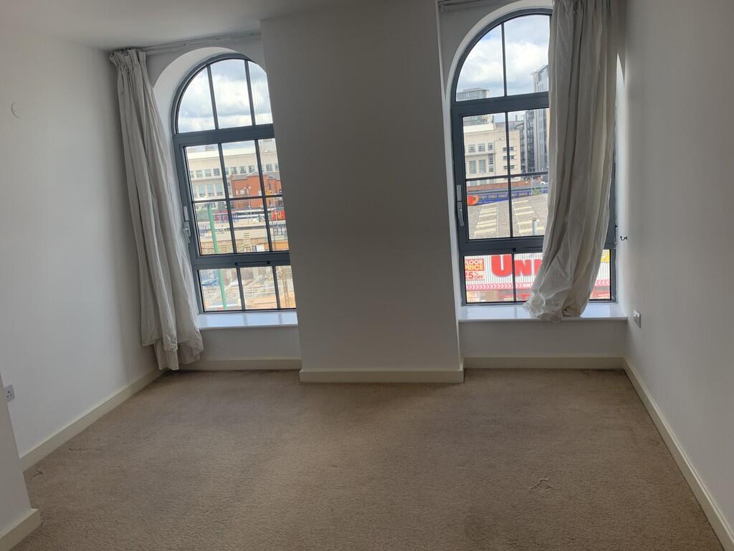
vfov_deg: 53.1
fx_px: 551
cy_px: 276
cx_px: 367
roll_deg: +5.1
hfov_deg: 67.3
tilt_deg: -11.5
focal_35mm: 26
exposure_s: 1/287
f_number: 1.8
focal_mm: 4.25
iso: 25
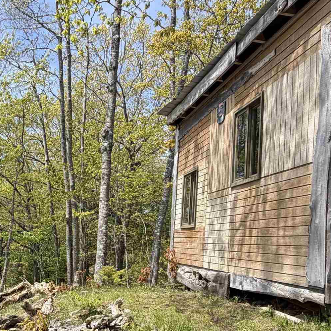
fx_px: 411
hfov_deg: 41.0
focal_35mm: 38
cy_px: 241
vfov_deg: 42.7
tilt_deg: +1.5
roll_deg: -1.3
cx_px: 44
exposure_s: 1/770
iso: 32
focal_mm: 2.22
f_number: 2.2
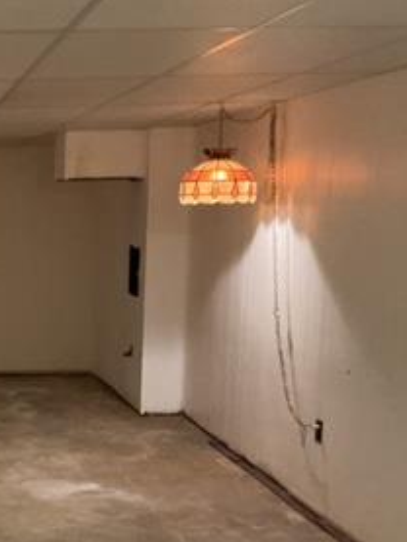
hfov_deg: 20.1
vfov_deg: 28.6
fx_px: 1050
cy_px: 401
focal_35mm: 67
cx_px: -119
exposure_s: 1/30
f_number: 1.8
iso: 400
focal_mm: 3
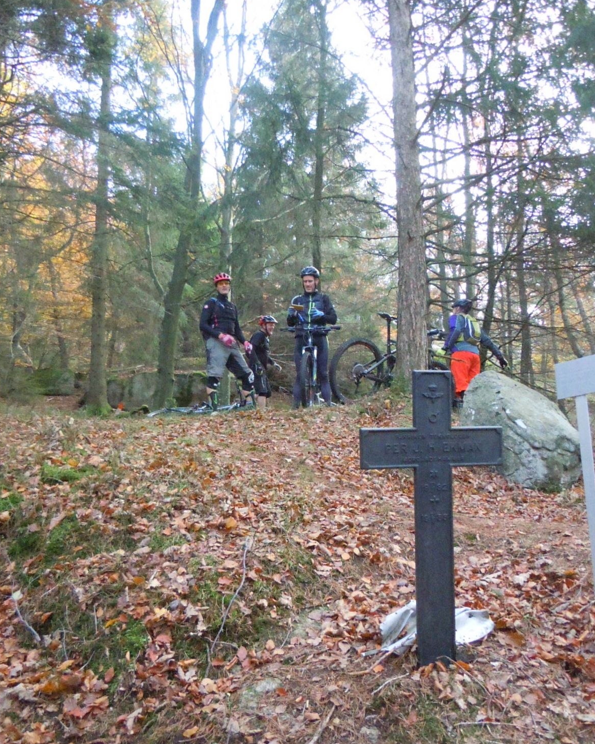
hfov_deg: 45.8
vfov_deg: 55.6
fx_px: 704
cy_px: 397
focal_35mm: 32
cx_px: 298
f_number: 3.5
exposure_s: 1/250
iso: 2500
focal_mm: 5.4
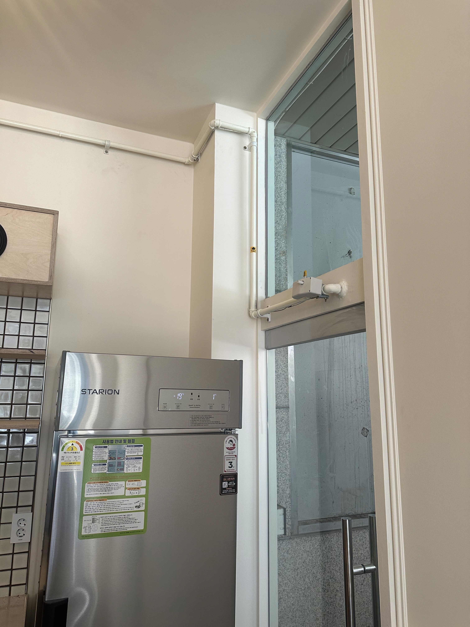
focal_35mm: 24
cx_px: 235
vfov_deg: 71.6
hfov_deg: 56.8
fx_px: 434
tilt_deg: +11.9
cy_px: 314
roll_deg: -1.7
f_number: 1.78
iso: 160
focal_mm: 6.86
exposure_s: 1/121
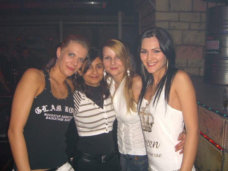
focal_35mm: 38
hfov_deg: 49.0
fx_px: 250
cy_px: 86
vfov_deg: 37.7
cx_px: 114
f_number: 2.8
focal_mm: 7.9
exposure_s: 1/60
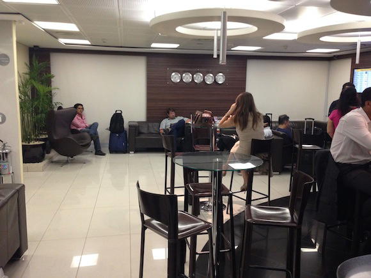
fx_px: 354
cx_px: 186
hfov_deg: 55.4
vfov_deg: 42.9
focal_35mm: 33
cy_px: 139
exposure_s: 1/20
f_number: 2.4
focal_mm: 4.12
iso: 250
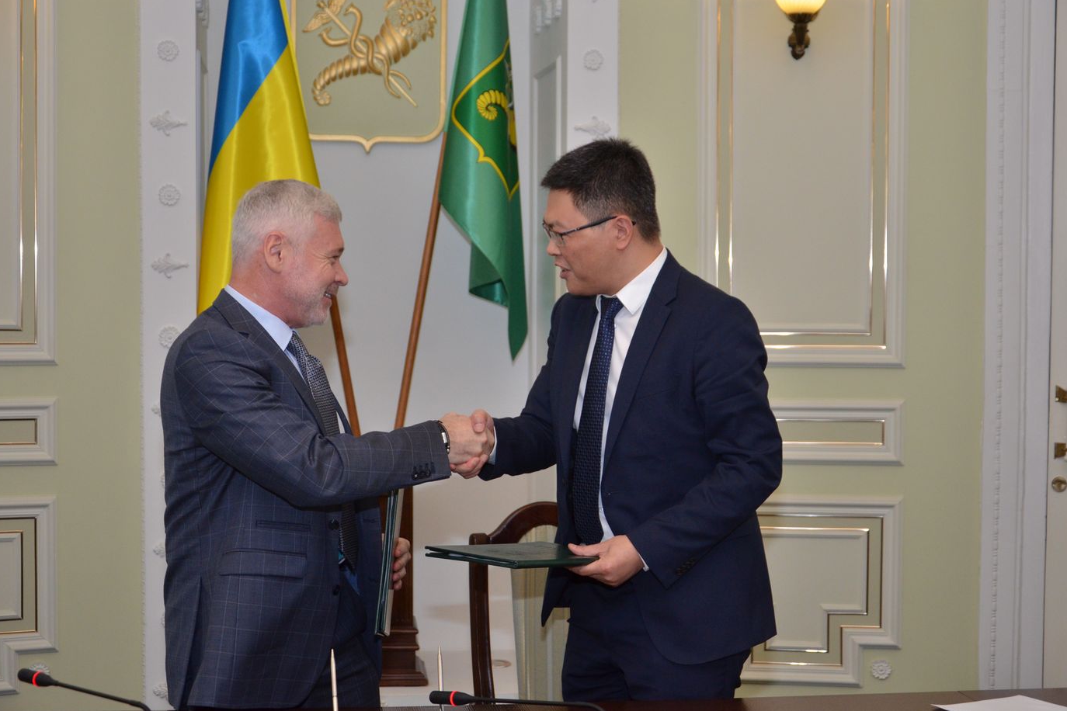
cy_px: 355
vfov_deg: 22.3
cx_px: 534
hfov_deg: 32.9
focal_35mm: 61
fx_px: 1808
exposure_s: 1/250
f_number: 4.5
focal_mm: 40
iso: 800
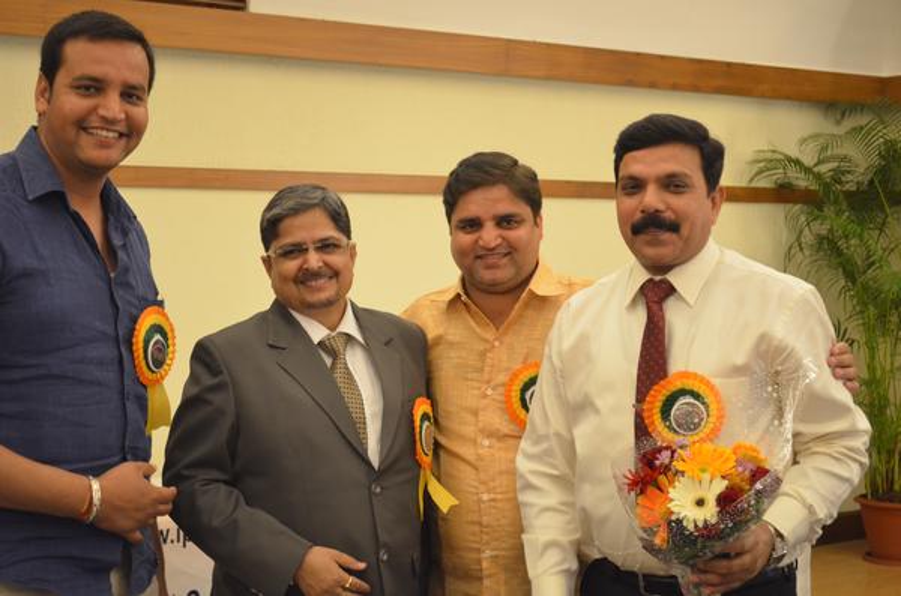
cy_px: 298
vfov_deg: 22.5
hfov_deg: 33.5
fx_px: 1498
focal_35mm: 60
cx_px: 450
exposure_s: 1/40
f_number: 5.3
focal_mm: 40
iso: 2000
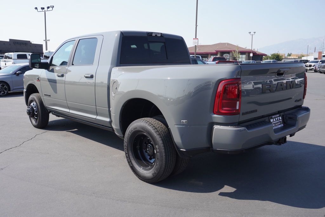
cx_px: 162
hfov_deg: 57.2
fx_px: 298
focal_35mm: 33
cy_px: 108
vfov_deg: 40.0
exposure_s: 1/200
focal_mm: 22
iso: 100
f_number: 7.1
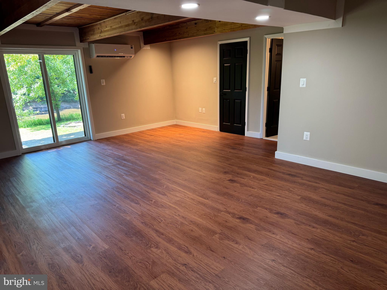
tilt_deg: -16.6
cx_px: 194
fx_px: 268
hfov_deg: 71.6
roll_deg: +1.6
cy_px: 145
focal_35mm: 24
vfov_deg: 56.8
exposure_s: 1/60
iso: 125
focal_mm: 6.76
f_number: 1.78
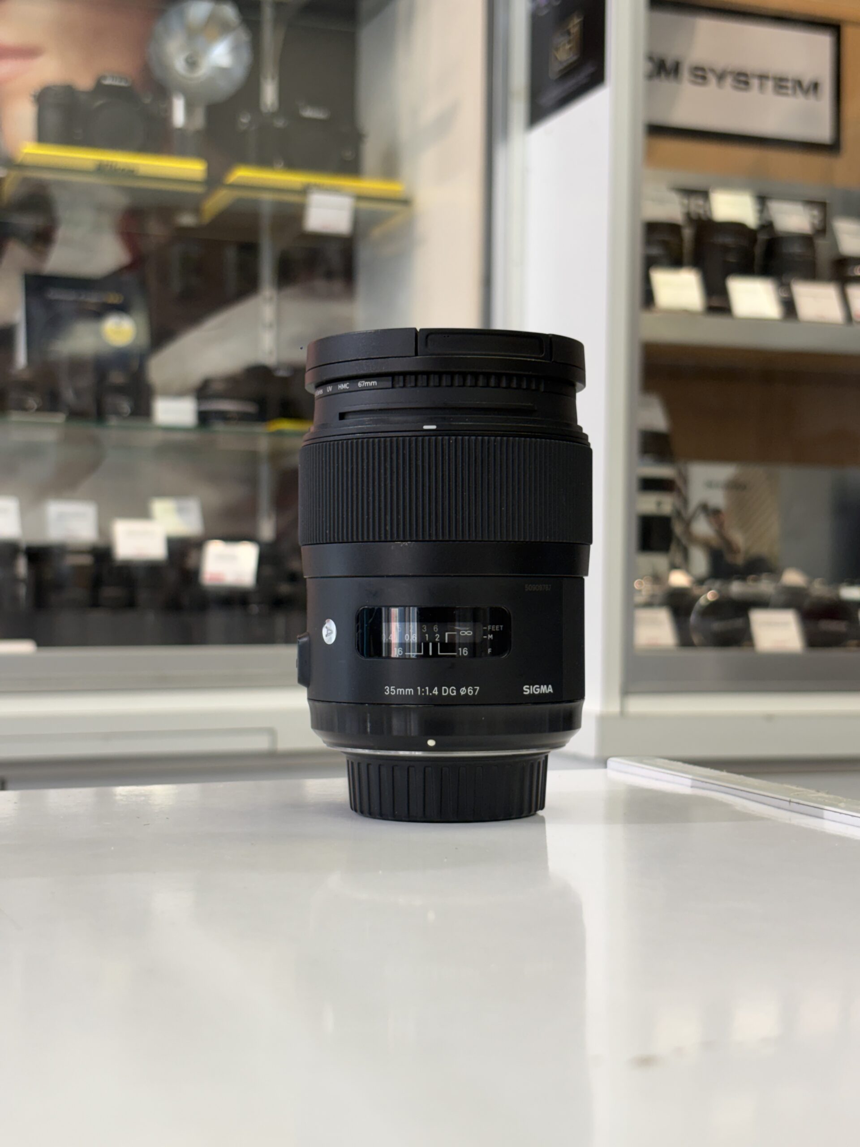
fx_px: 1723
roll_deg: +0.0
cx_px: 430
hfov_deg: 28.0
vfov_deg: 36.8
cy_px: 574
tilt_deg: +0.2
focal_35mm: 52
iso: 25
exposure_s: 1/50
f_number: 1.6
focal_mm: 5.96
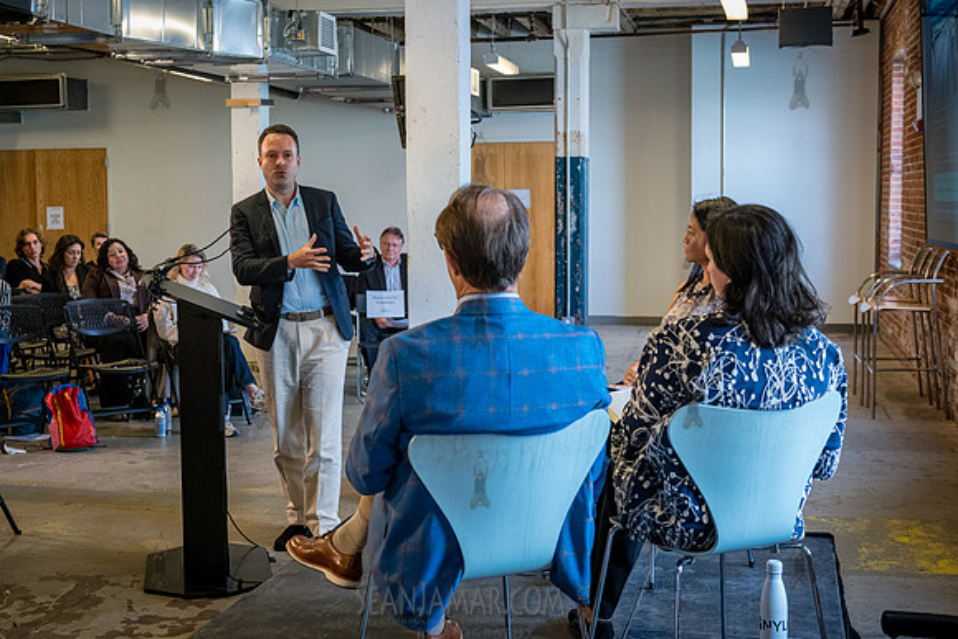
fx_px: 1370
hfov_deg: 38.5
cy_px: 296
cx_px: 457
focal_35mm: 51
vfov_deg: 26.3
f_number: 4.5
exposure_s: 1/320
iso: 4000
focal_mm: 48
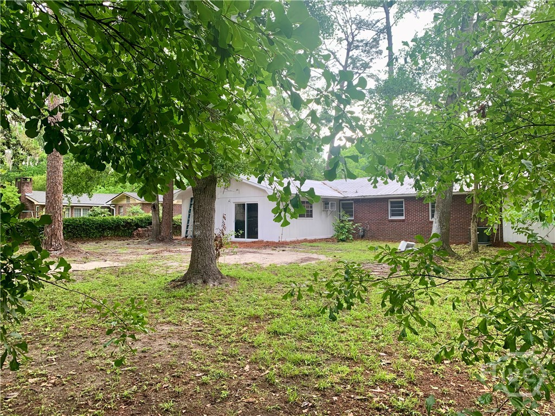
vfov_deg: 53.1
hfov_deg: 67.3
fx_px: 417
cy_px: 208
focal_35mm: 26
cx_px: 278
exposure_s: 1/121
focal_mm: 4.25
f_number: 1.8
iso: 40
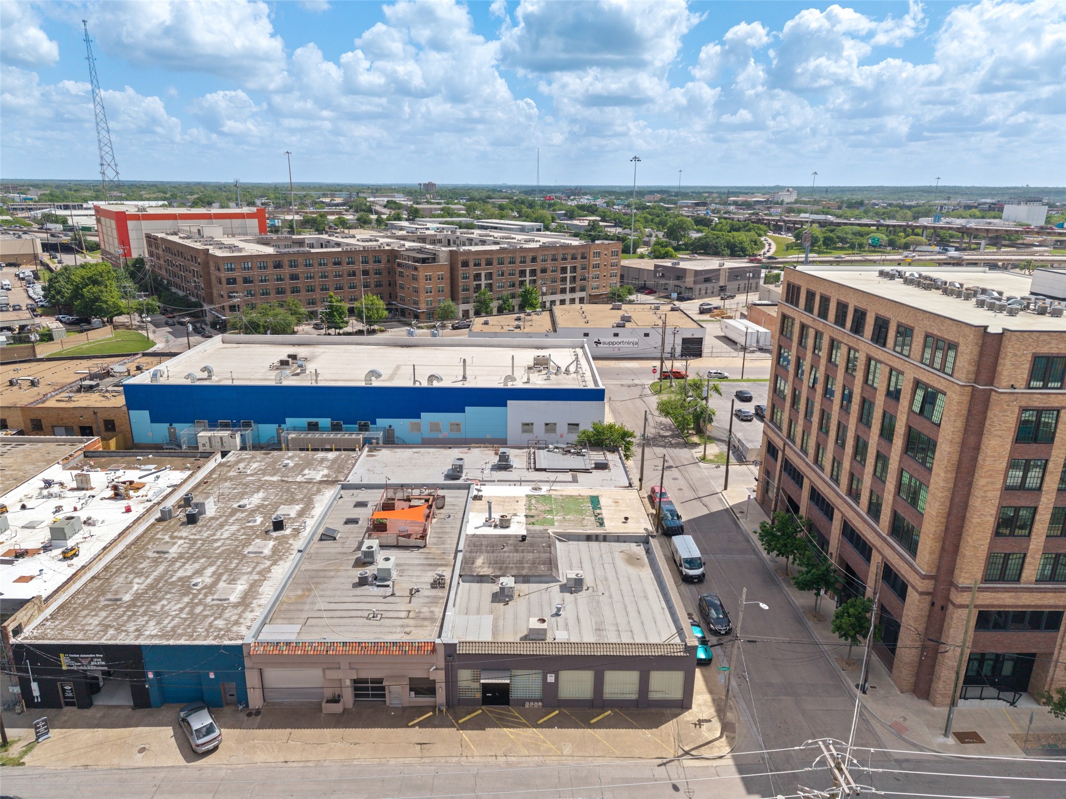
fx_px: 739
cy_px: 400
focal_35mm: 24
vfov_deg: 56.8
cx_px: 533
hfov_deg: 71.6
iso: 100
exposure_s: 1/40
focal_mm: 8.67
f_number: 1.8
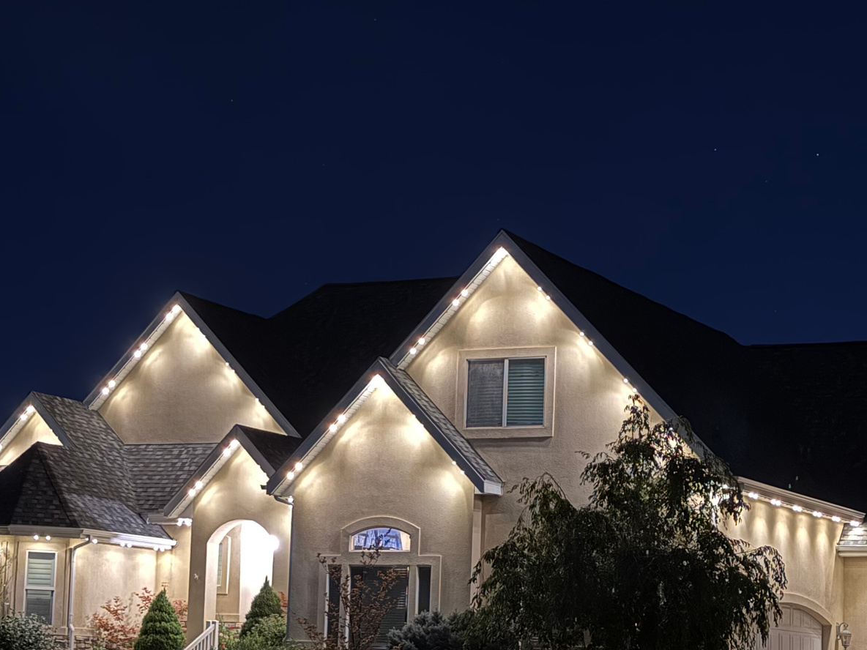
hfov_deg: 23.5
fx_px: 2079
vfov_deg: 17.7
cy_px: 486
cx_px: 503
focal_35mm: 83
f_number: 1.78
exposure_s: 1/5
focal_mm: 6.76
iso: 400
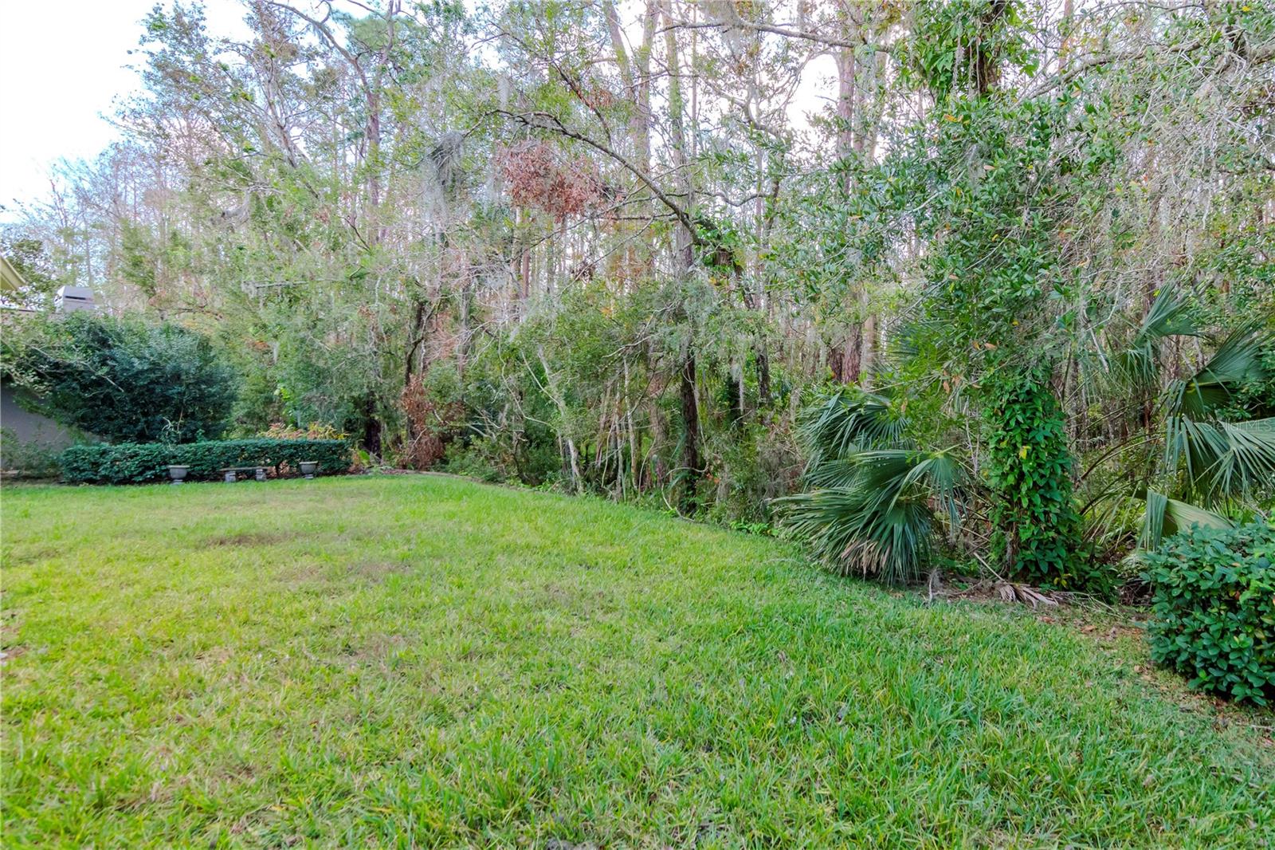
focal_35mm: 16
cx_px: 638
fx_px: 584
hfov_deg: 95.0
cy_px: 425
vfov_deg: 72.0
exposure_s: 1/160
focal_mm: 11
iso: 640
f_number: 7.1
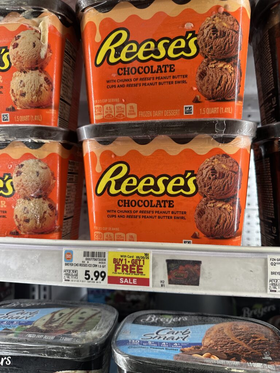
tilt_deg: -1.1
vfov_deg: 71.6
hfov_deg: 56.8
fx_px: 259
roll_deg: -3.3
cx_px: 140
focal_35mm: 24
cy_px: 186
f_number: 1.78
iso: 100
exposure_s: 1/121
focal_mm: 6.86
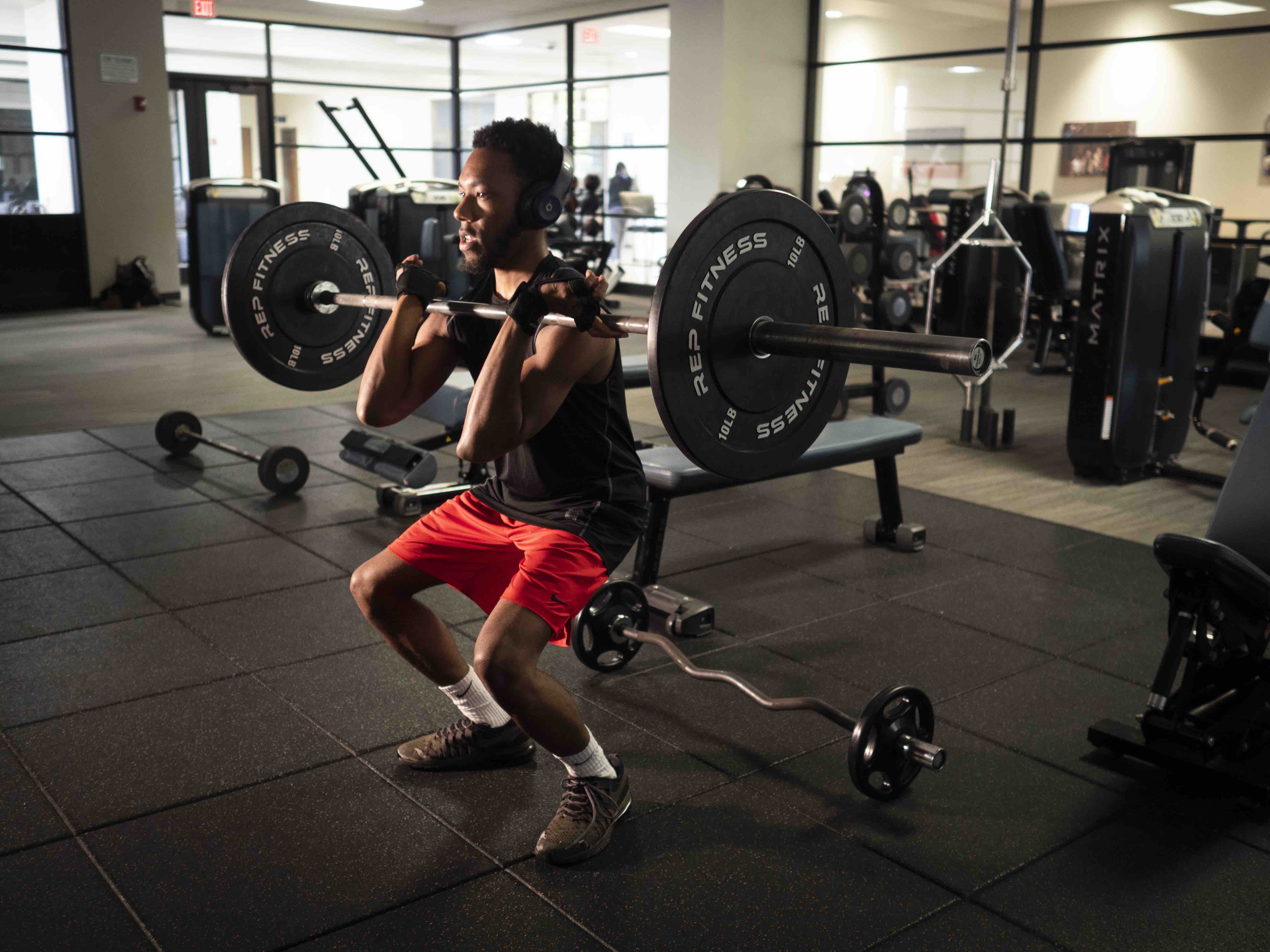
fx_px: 1247
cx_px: 635
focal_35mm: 34
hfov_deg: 54.0
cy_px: 476
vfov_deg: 41.8
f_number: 1.8
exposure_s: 1/40
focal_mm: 17
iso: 640
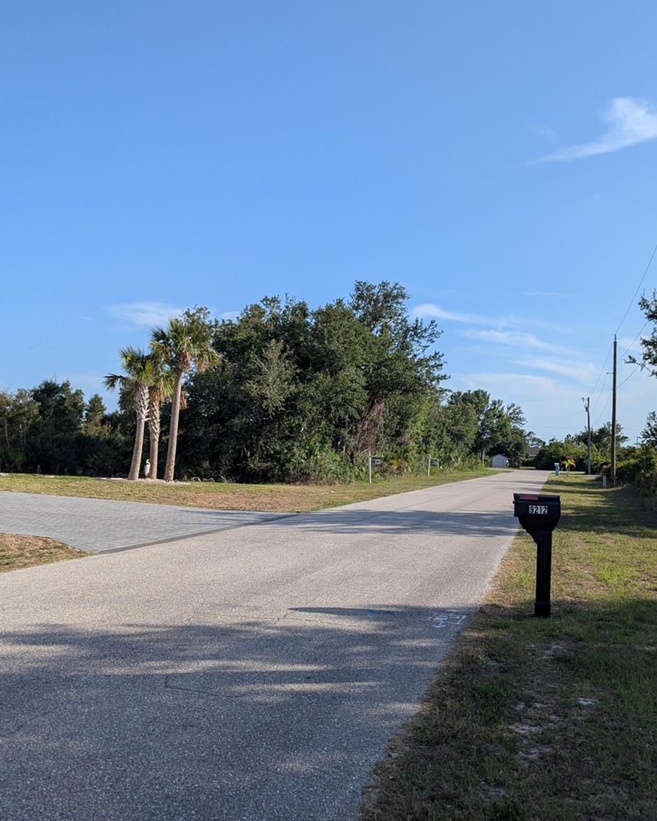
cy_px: 405
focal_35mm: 32
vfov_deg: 55.6
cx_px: 423
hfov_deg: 45.3
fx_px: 777
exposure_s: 1/2309
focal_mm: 6.81
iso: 45
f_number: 1.85
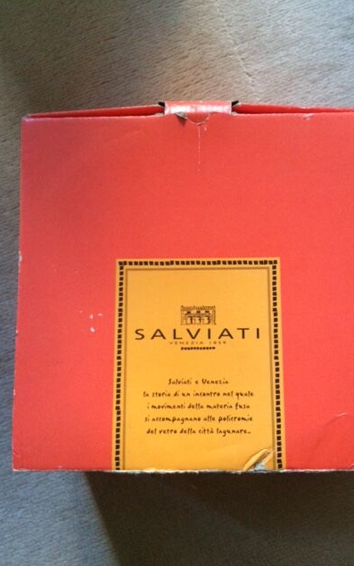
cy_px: 283
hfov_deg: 40.5
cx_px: 202
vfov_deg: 61.2
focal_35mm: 31
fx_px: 478
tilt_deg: -84.0
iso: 400
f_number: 2.2
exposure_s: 1/17
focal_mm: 4.15
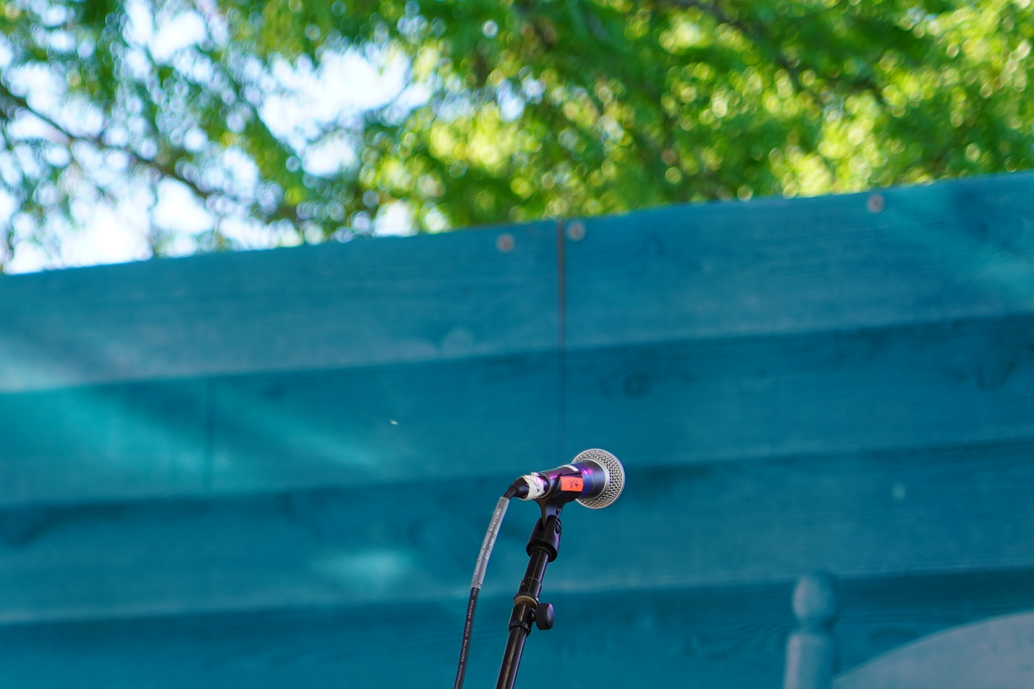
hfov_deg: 6.2
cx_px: -184
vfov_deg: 4.2
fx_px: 9419
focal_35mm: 328
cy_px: 811
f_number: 4
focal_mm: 105
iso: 125
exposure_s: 1/125
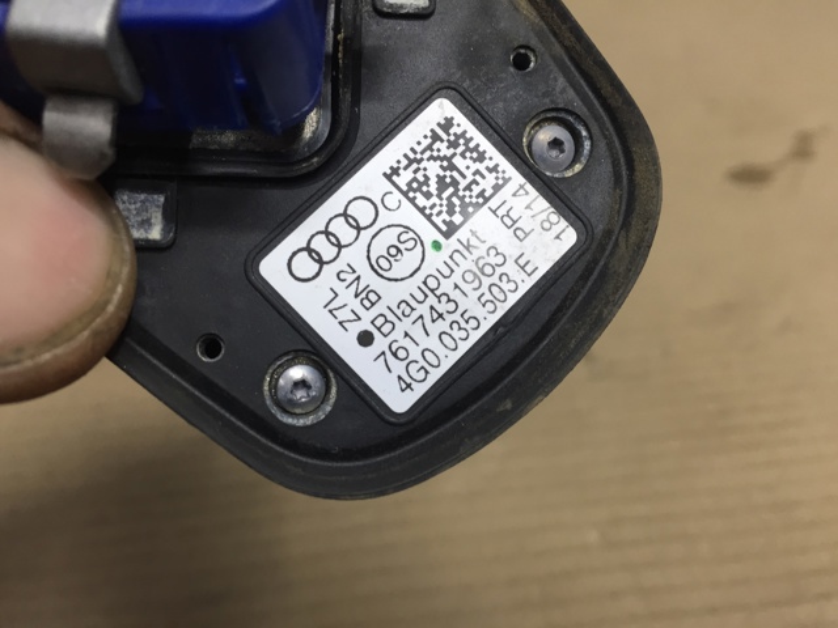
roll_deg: +4.8
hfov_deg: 61.7
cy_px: 314
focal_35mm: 29
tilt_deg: -37.8
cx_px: 419
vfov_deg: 48.2
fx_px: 702
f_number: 2.2
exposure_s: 1/33
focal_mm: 4.15
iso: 32
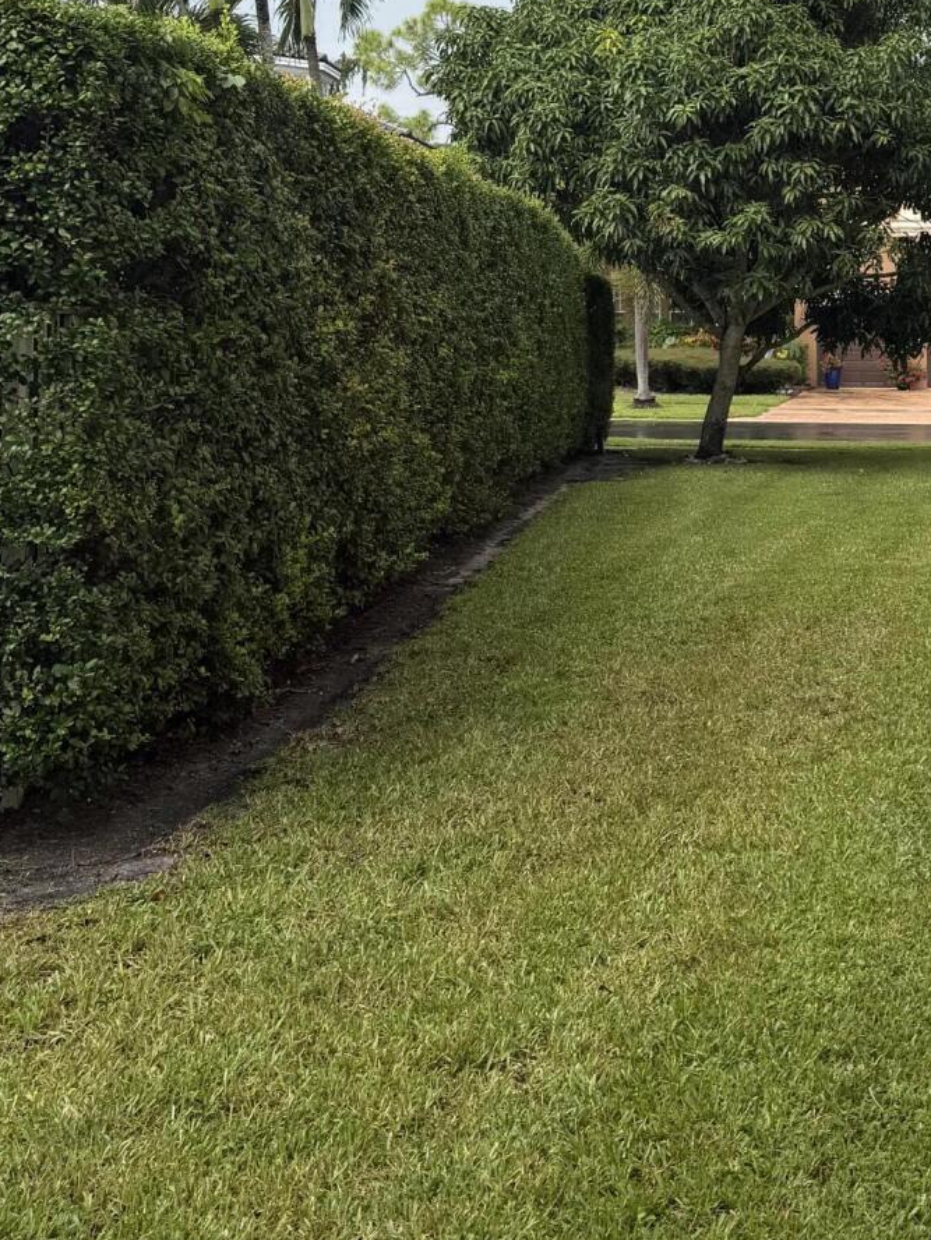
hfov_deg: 25.7
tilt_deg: -2.1
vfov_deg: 35.2
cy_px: 416
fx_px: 1936
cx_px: 920
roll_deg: -0.1
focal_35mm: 54
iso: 80
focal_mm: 6.76
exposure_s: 1/2370
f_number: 1.78
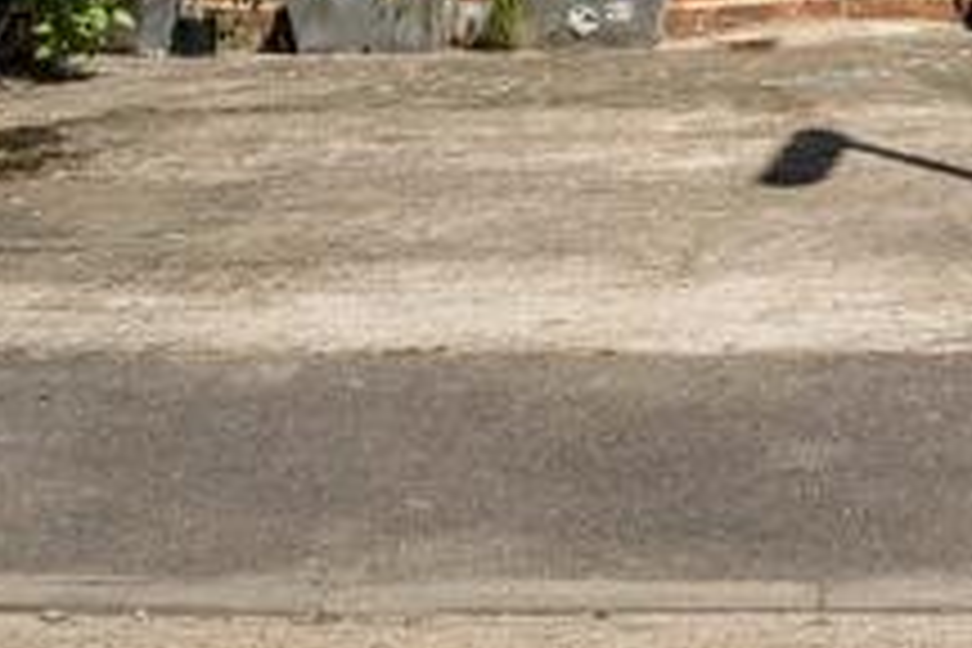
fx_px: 3834
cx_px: 1264
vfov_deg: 8.9
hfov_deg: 13.9
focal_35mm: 142
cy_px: -835
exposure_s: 1/3200
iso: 640
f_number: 8
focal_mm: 30
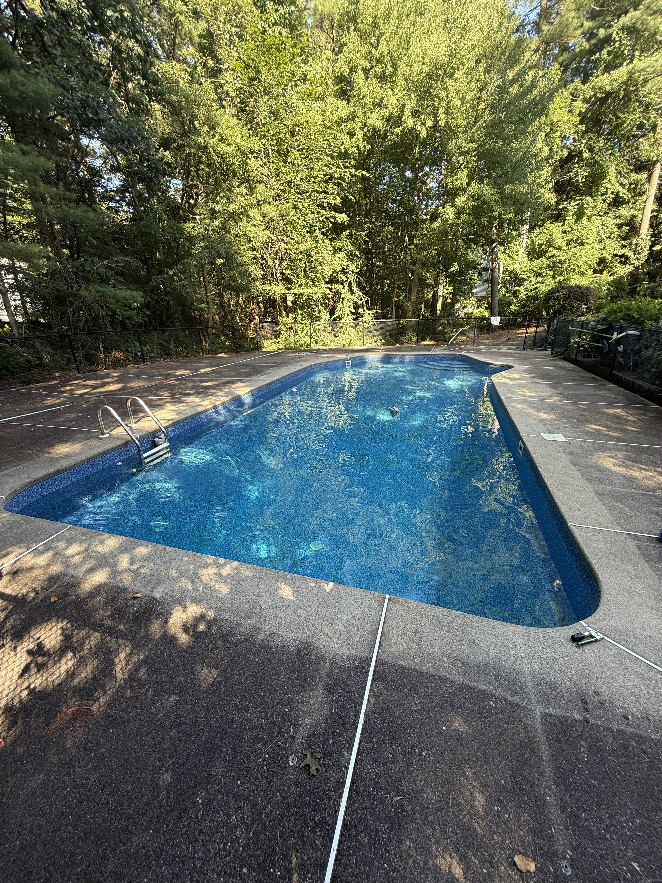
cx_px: 331
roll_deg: +0.9
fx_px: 357
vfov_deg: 102.1
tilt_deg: -20.8
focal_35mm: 14
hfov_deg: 85.7
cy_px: 442
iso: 40
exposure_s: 1/107
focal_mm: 2.22
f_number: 2.2
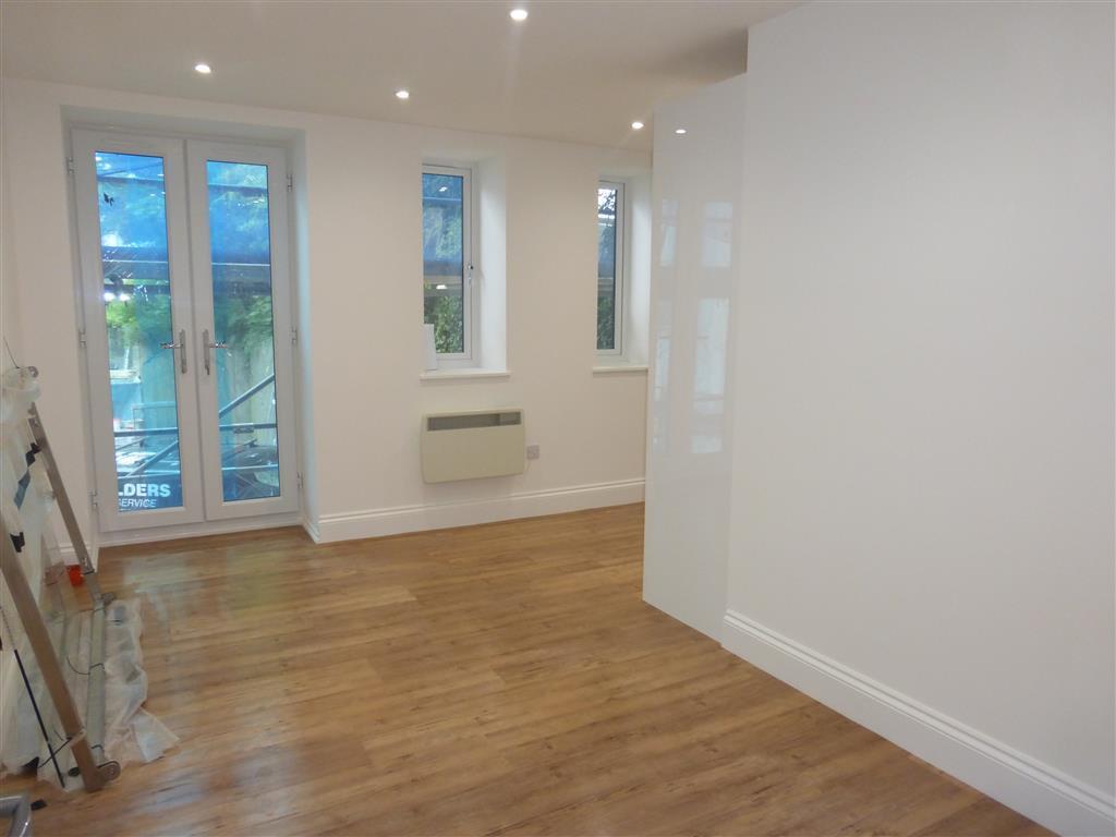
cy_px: 418
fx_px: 774
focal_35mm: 24
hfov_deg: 71.6
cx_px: 558
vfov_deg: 56.8
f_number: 3.3
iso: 320
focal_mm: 4.3
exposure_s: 1/60
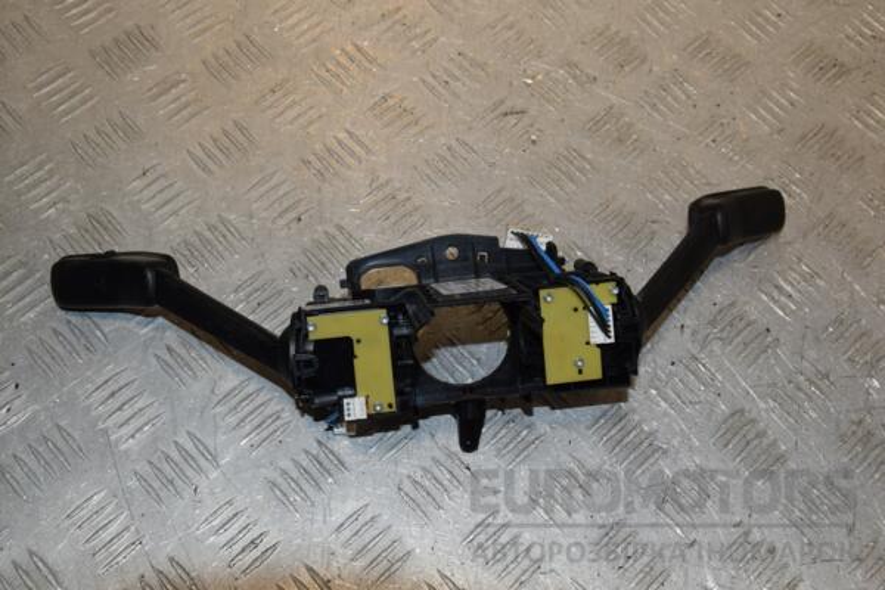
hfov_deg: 43.6
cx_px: 442
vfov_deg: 29.9
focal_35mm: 45
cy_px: 295
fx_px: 1106
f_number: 11
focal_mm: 30
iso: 800
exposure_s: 1/200
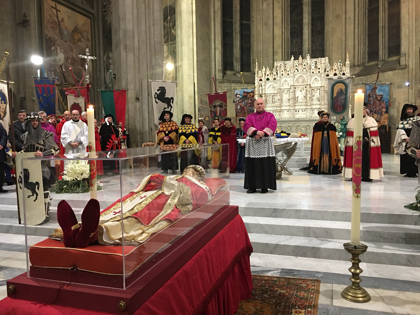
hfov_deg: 61.7
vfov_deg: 48.2
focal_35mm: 29
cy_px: 158
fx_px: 352
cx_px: 210
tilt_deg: -2.3
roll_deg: +0.4
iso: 100
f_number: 2.2
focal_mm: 4.15
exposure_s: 1/8
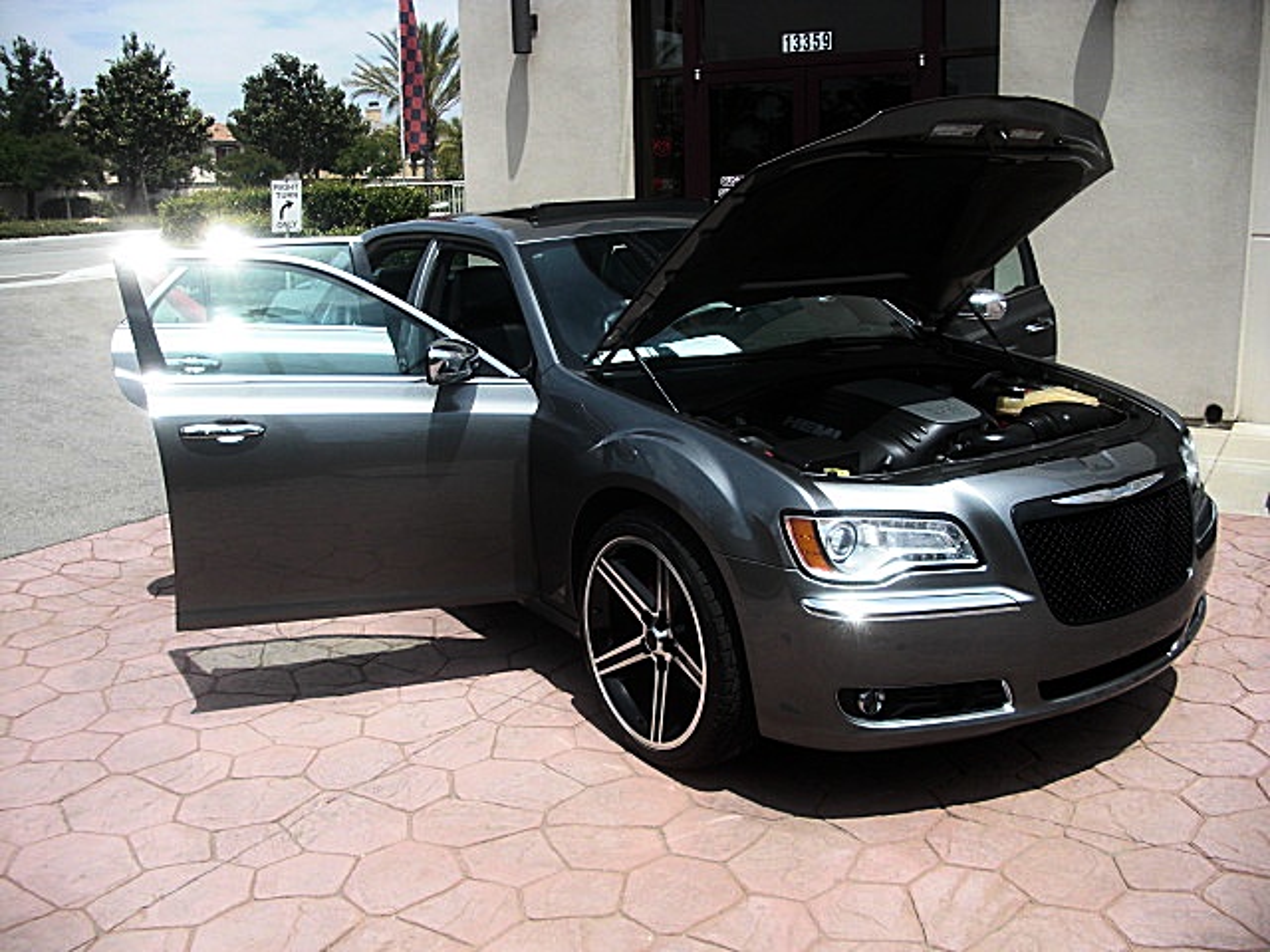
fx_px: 1321
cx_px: 635
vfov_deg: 39.7
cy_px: 476
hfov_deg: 51.4
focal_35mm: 36
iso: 50
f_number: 2.8
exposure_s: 1/1000
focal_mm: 6.3
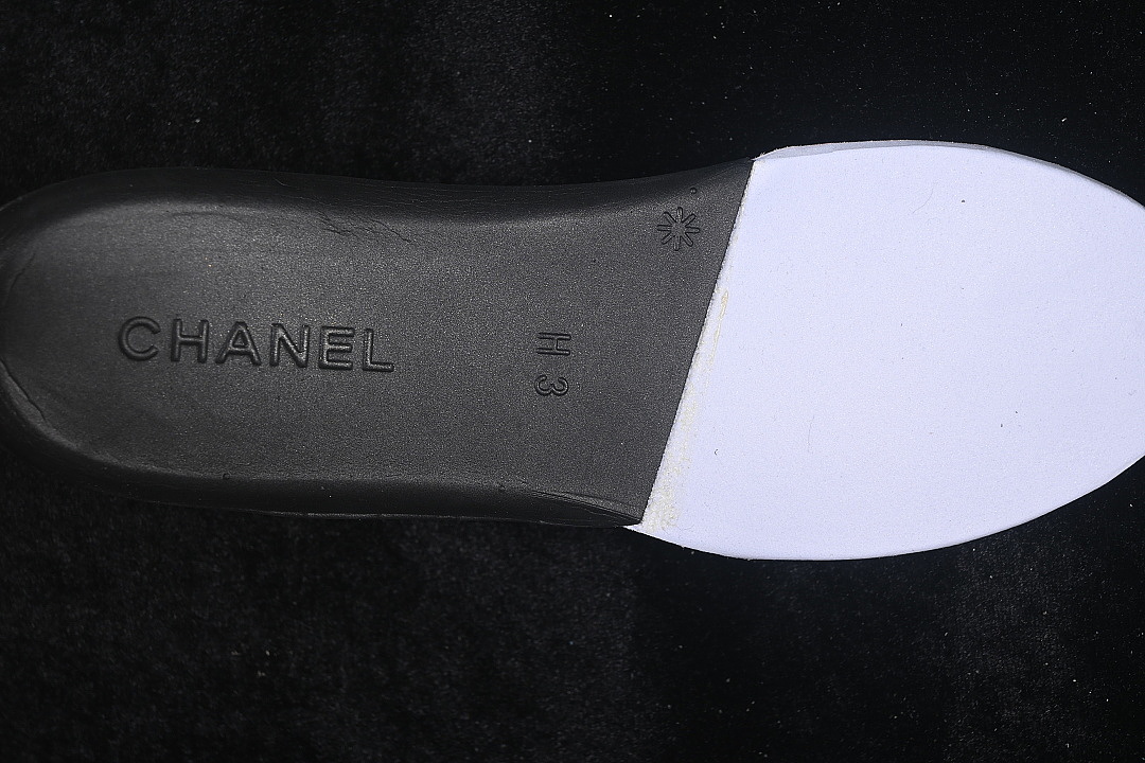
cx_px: 572
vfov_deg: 18.2
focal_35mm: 75
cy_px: 382
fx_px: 2385
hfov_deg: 27.0
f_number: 6.3
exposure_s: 1/60
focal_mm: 50
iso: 160
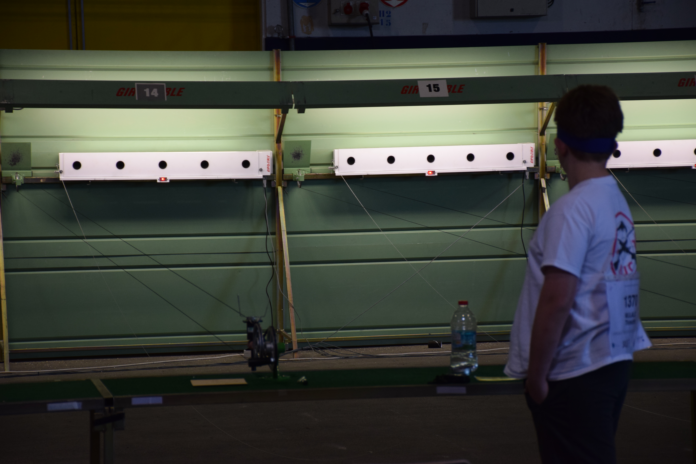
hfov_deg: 17.1
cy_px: 232
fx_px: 2320
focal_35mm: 120
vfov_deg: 11.4
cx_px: 348
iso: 800
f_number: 5.3
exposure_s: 1/200
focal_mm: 80
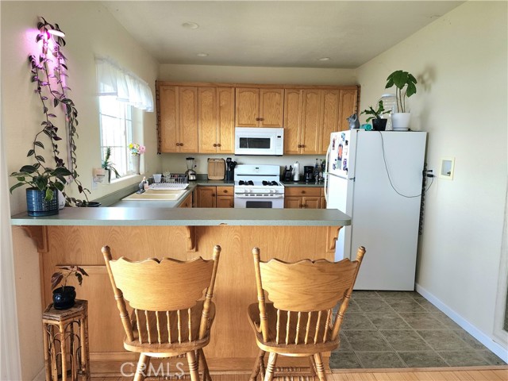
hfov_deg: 73.9
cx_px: 254
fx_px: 338
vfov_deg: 58.9
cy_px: 190
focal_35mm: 23
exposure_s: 1/182
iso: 160
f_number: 1.8
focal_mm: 6.4
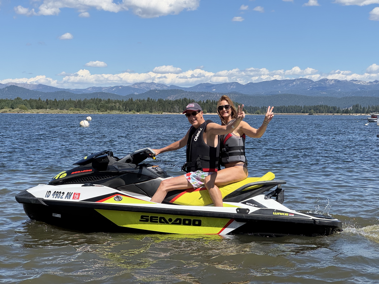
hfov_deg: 25.3
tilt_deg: -1.9
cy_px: 142
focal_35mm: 77
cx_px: 190
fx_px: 843
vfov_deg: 19.1
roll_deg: +0.1
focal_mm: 9
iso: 25
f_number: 2.8
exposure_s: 1/1096
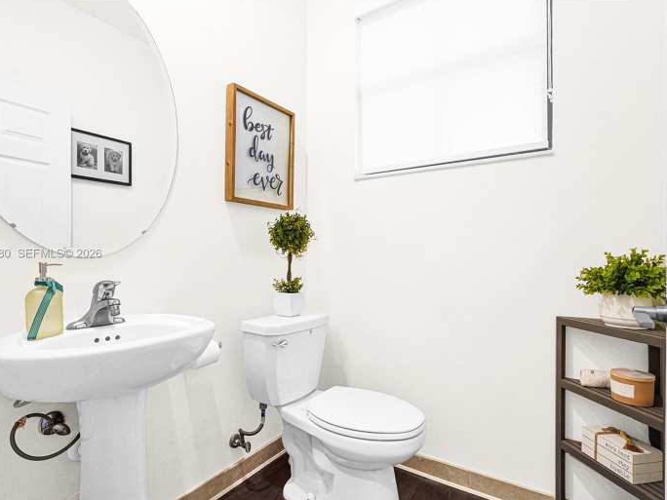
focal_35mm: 18
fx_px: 347
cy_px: 254
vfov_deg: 71.6
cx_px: 339
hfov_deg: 87.7
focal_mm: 16
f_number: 8
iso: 800
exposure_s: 1/30
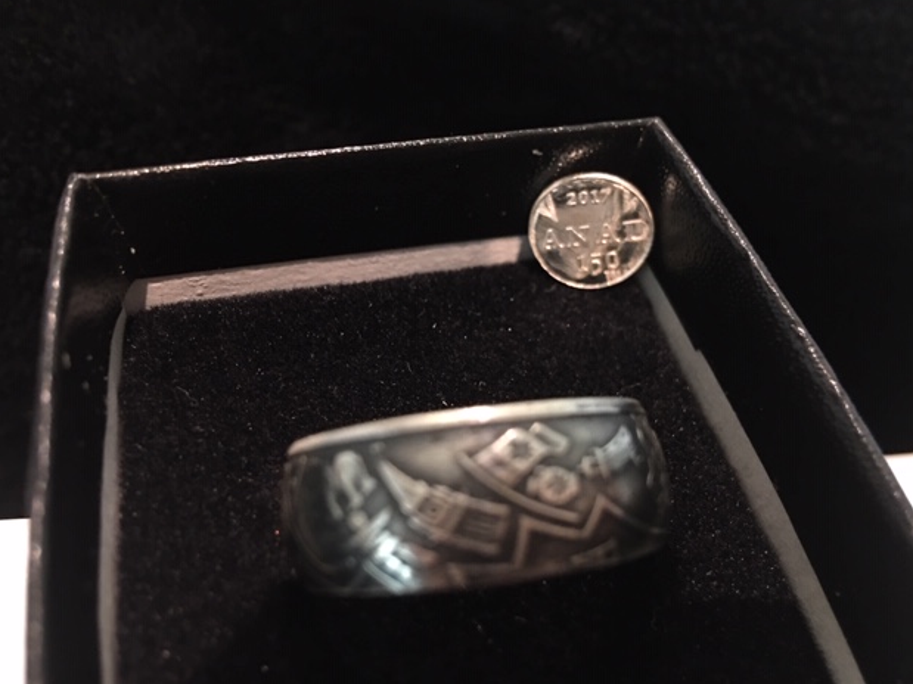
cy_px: 338
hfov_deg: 60.0
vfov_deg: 46.8
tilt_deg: -48.2
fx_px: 791
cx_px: 445
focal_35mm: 30
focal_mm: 4.15
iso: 50
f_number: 2.2
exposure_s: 1/4
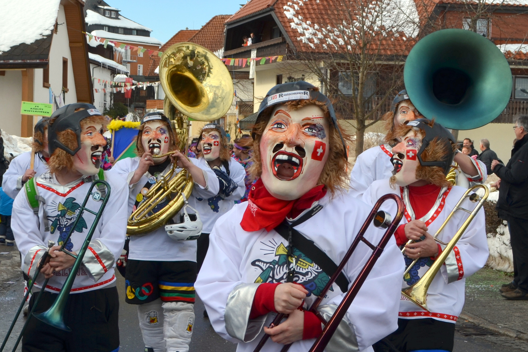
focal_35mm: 36
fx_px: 528
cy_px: 176
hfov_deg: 53.1
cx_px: 264
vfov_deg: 36.9
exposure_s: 1/200
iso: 100
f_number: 10
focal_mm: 24
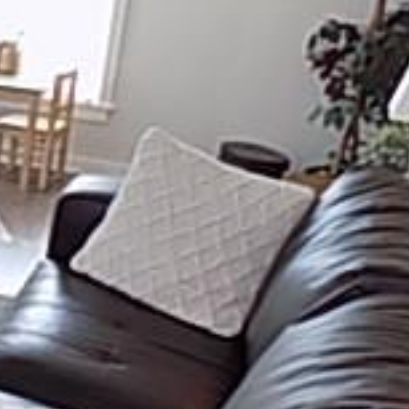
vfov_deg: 20.3
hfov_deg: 16.5
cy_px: 270
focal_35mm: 85
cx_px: -361
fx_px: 1136
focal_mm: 4
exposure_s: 1/30
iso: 125
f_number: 3.1
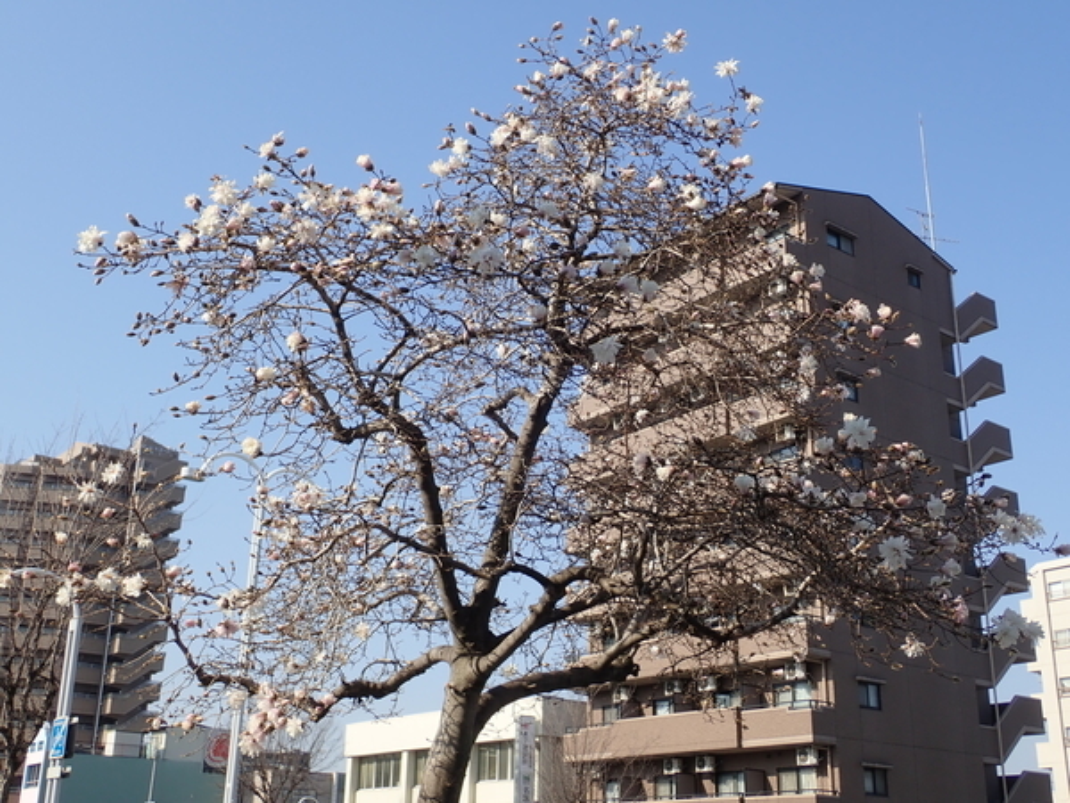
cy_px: 402
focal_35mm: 40
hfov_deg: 46.8
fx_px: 1236
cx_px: 535
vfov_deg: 36.0
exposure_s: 1/640
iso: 100
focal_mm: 7.34
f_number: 4
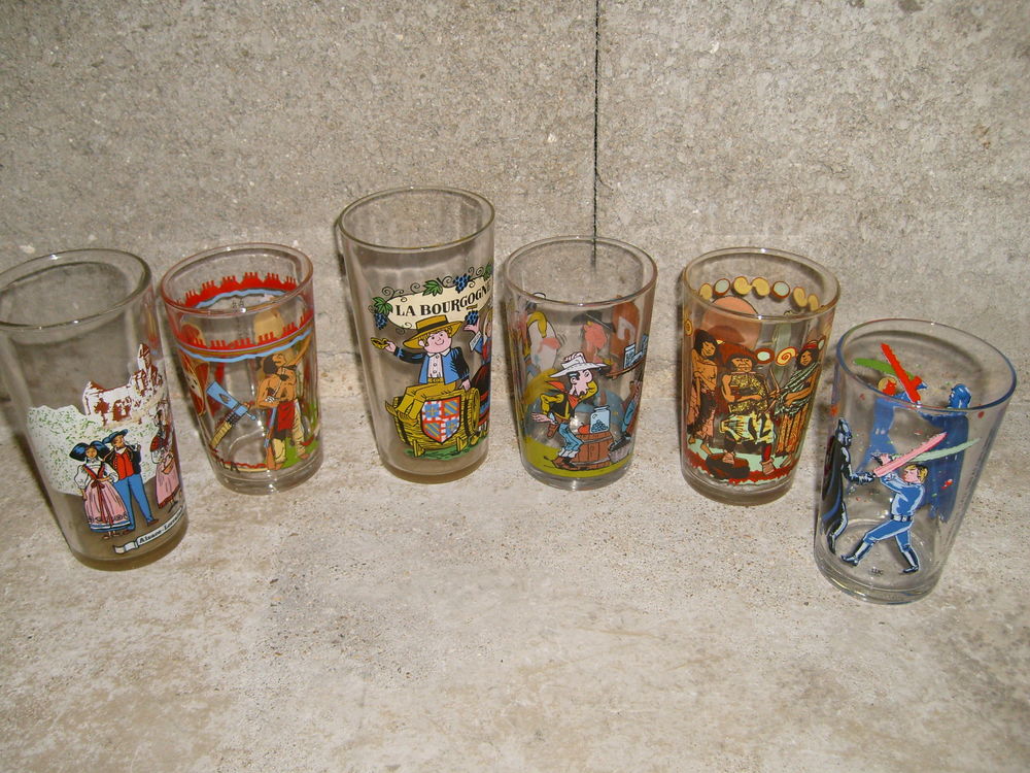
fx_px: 1041
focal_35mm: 35
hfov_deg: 52.6
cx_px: 515
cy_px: 386
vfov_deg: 40.7
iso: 100
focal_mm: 5.8
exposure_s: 1/45
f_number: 2.8
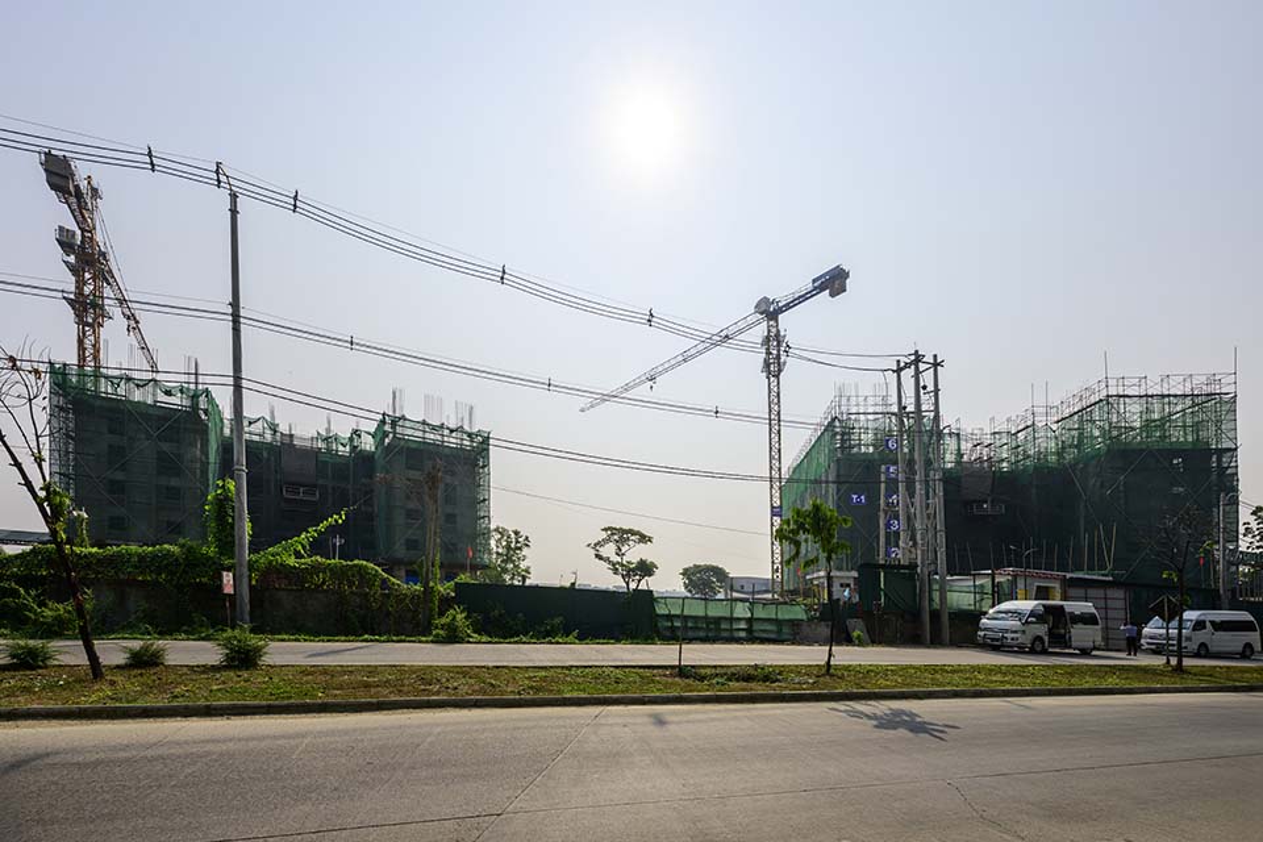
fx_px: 491
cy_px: 421
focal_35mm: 14
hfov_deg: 104.3
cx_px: 632
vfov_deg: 81.2
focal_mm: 14
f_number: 9
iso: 110
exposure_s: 1/800
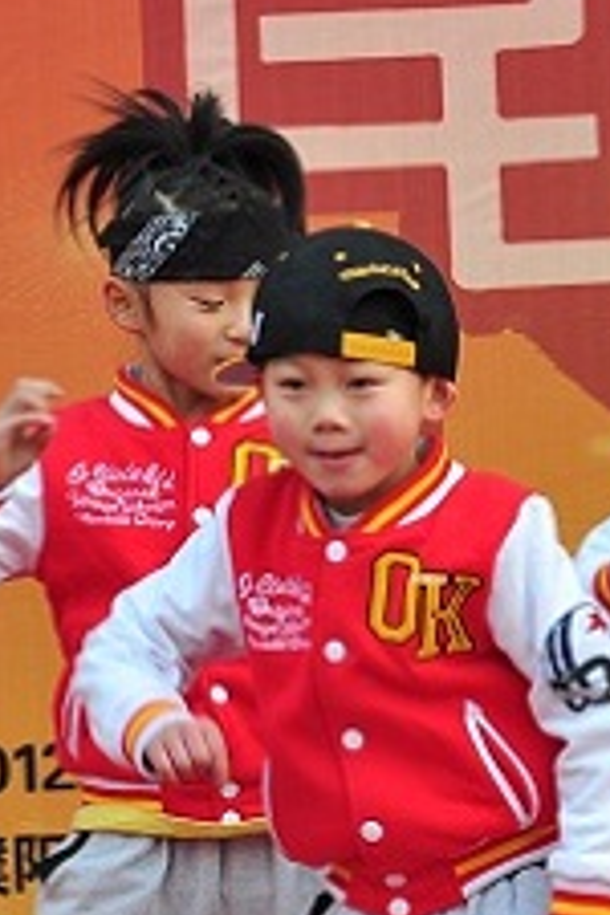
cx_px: 992
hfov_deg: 4.9
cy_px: 691
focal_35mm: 277
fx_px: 7040
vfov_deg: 7.4
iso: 200
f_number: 5.6
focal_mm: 62
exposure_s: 1/250
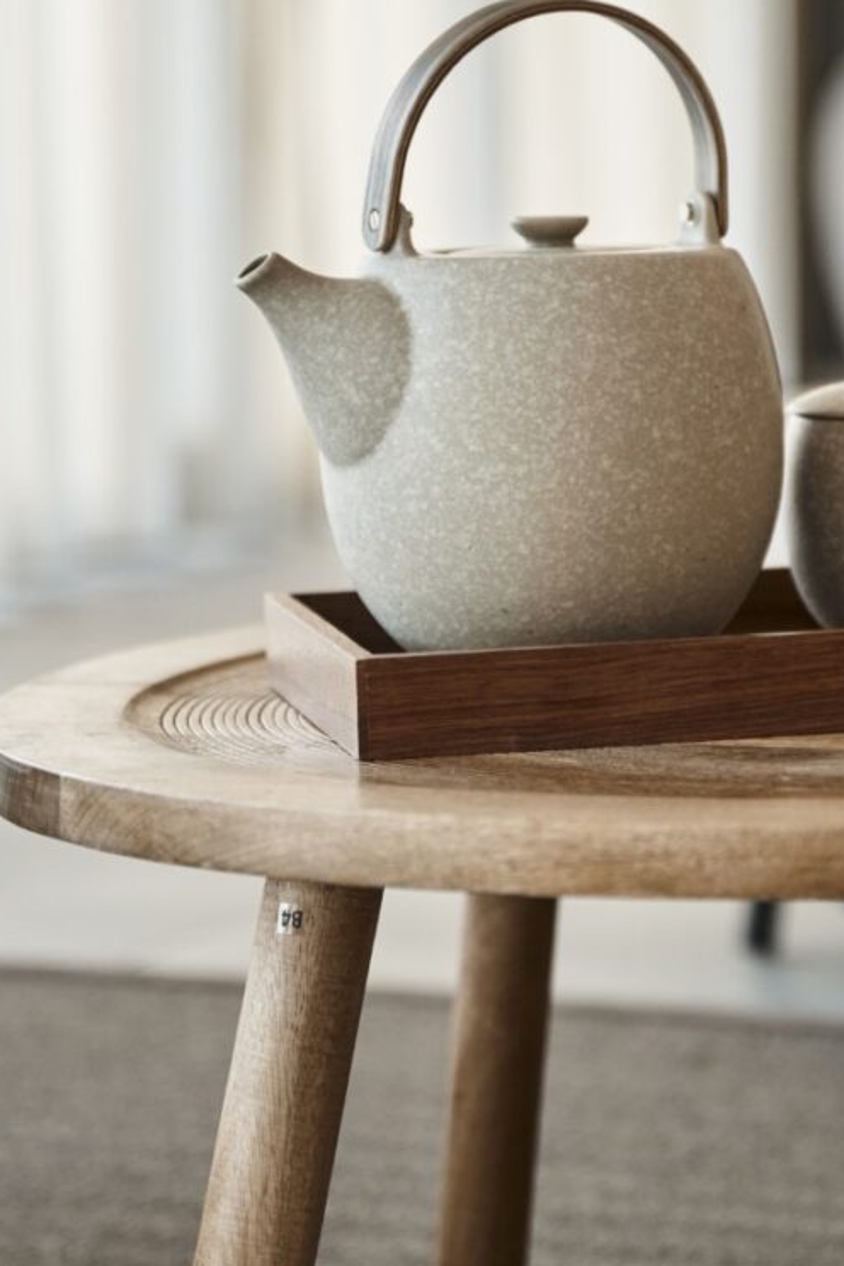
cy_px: 488
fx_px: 4149
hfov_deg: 11.6
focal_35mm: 118
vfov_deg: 17.3
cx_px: 635
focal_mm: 70
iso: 640
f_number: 2.8
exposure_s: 1/200
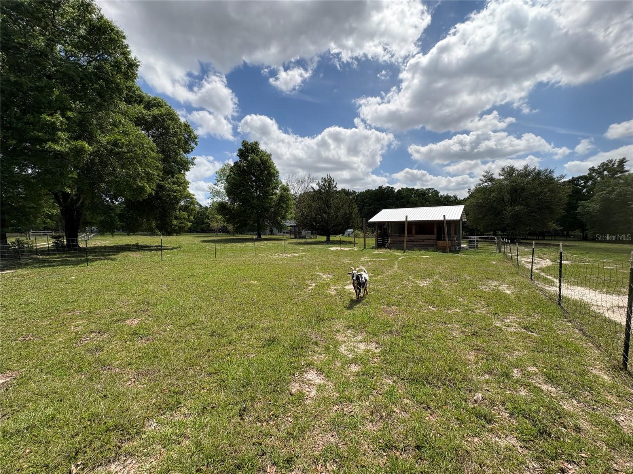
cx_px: 316
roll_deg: +0.0
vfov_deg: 85.7
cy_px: 237
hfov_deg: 102.1
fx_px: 256
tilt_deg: +2.8
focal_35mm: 14
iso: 40
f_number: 2.2
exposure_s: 1/2342
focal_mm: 2.22
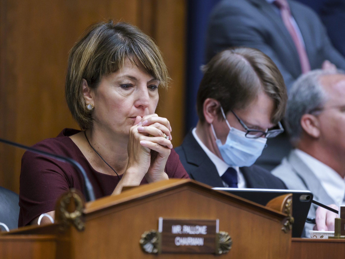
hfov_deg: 4.6
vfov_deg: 3.4
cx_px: 184
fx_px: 4326
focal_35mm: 434
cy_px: 129
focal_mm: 400
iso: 4000
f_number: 5.6
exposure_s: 1/250
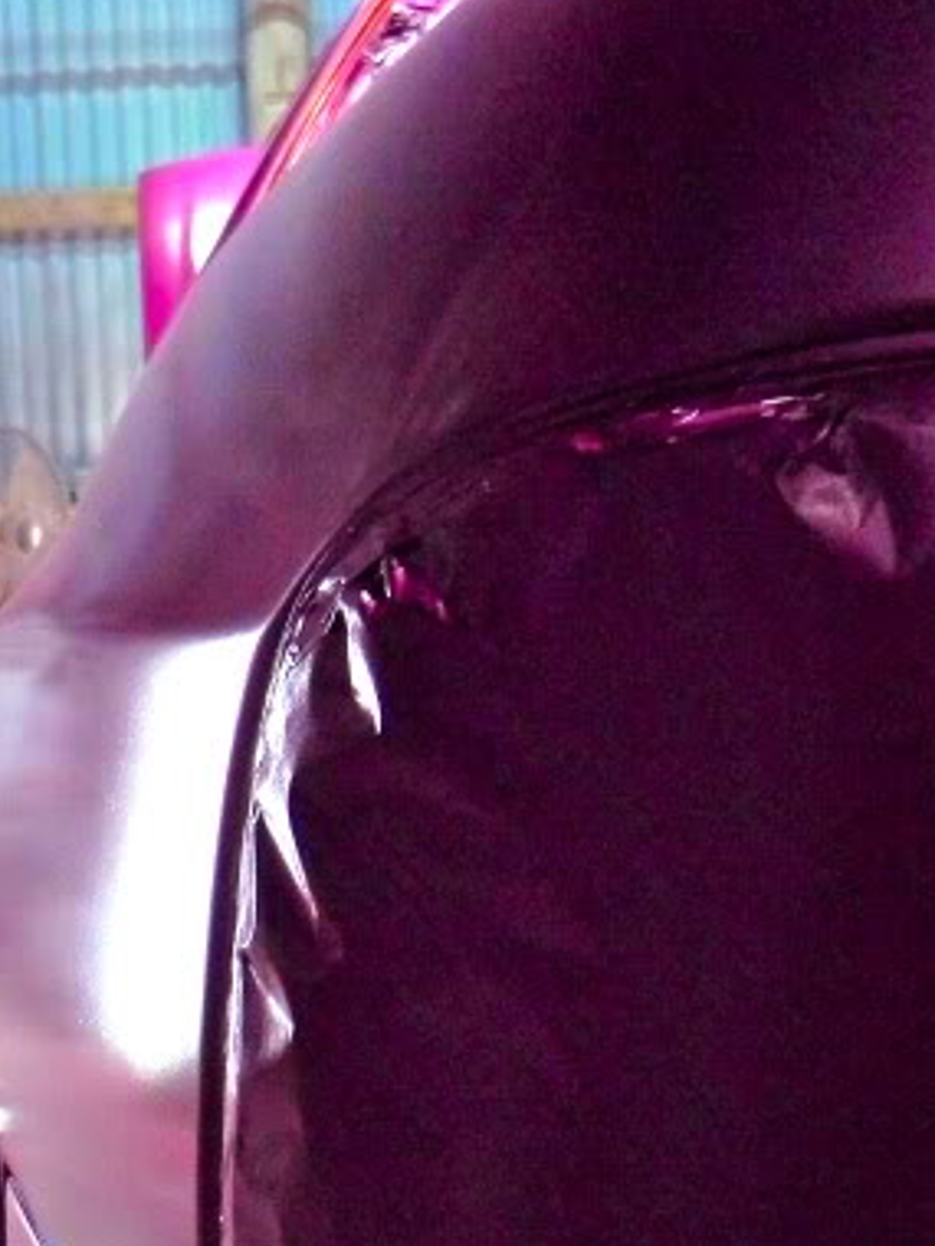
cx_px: 115
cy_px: 948
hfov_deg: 24.2
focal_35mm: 59
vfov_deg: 32.0
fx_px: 2125
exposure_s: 1/25
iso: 400
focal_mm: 5
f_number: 3.5
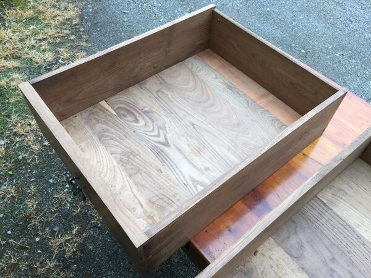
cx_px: 186
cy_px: 139
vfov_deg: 48.2
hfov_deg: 61.7
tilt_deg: -50.5
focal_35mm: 29
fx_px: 311
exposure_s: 1/100
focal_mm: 4.15
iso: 32
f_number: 2.2
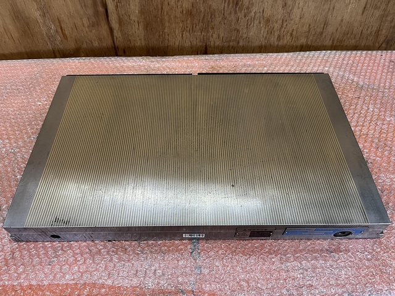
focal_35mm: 26
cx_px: 198
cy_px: 148
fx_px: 297
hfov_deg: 67.3
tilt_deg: -53.8
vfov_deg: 53.1
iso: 125
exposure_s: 1/83
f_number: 1.6
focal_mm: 5.1
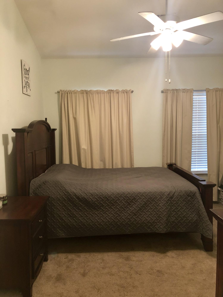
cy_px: 148
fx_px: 241
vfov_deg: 63.4
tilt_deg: -4.6
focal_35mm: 28
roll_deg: +2.4
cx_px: 112
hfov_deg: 49.7
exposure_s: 1/15
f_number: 1.8
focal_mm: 3.99
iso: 100
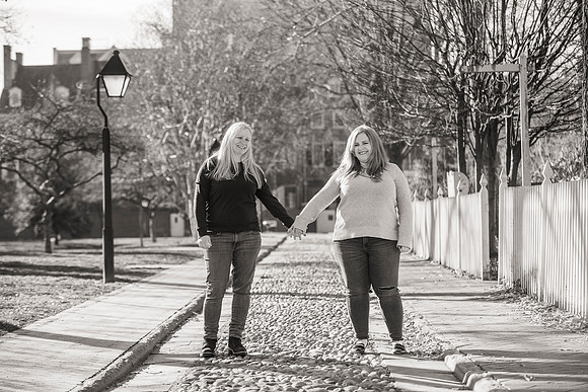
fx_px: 1446
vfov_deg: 15.5
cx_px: 285
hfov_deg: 23.0
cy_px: 190
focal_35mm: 88
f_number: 3.2
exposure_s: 1/4000
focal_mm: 86
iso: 640
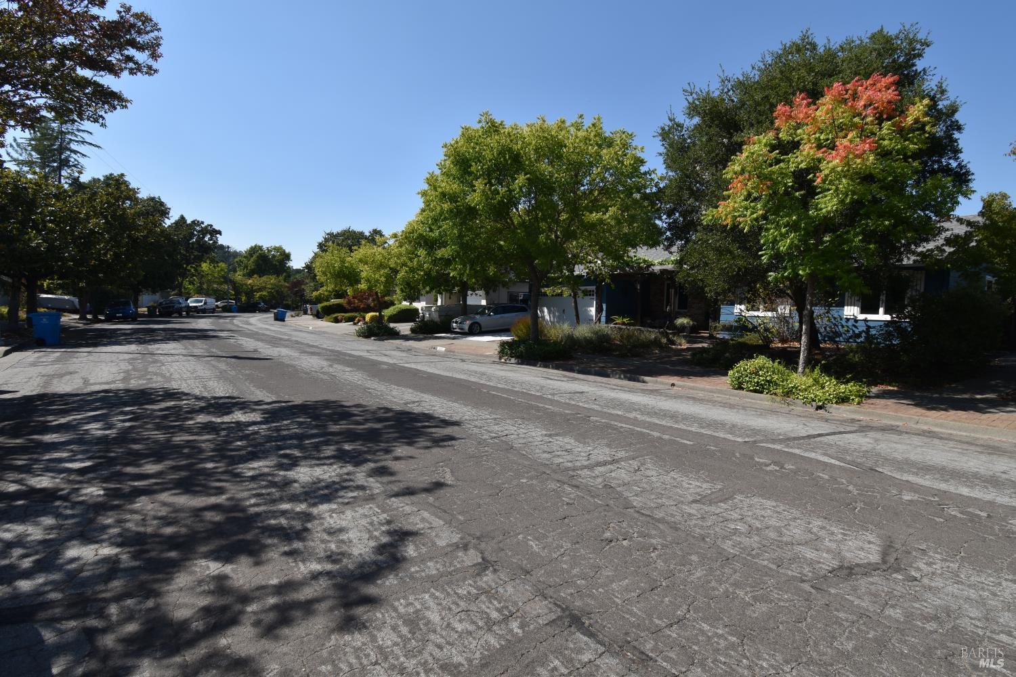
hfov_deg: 90.0
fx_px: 508
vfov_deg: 67.4
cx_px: 508
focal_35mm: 18
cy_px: 338
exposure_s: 1/200
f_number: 10
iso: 100
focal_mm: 12
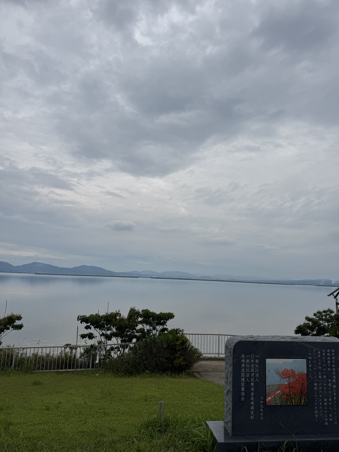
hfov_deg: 56.8
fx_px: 313
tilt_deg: +10.1
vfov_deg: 71.6
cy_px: 226
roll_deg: -2.4
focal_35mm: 24
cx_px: 170
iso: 80
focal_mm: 6.76
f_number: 1.78
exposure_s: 1/9009
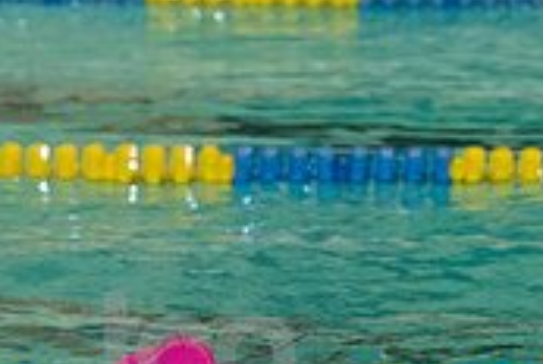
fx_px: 10123
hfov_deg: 3.1
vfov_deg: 2.1
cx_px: 201
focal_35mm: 670
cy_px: 403
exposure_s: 1/250
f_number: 5.6
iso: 2000
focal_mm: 200
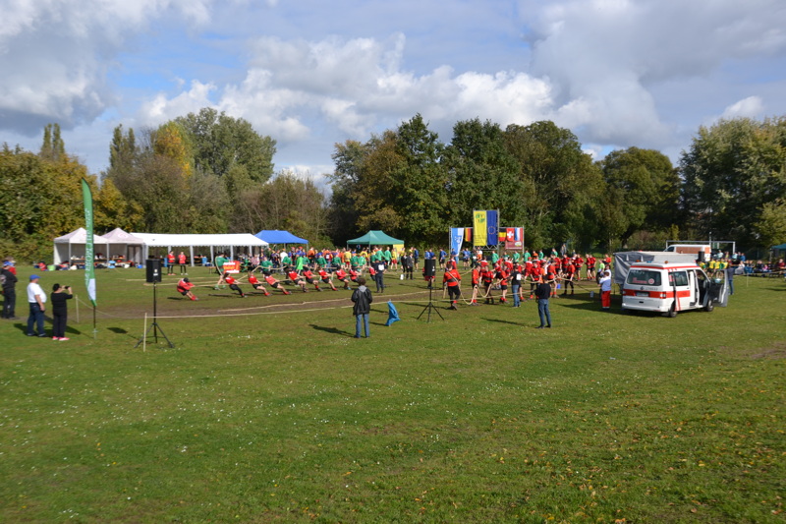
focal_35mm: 33
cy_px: 262
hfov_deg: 57.2
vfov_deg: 40.0
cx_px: 393
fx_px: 720
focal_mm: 22
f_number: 8
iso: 100
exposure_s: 1/250
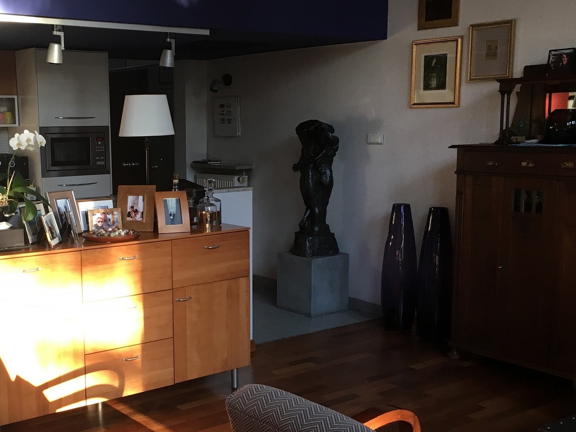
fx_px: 765
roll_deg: +1.0
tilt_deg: -9.3
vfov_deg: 31.5
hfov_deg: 40.8
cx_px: 196
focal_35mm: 46
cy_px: 247
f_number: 2.2
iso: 50
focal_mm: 4.15
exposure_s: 1/33
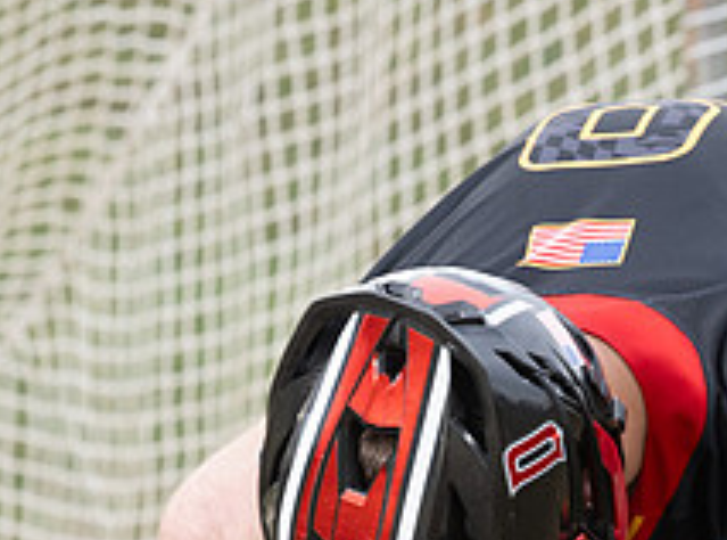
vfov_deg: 3.3
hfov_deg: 4.4
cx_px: 391
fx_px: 9414
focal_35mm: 450
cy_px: 679
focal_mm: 135
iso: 250
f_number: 4.5
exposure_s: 1/200
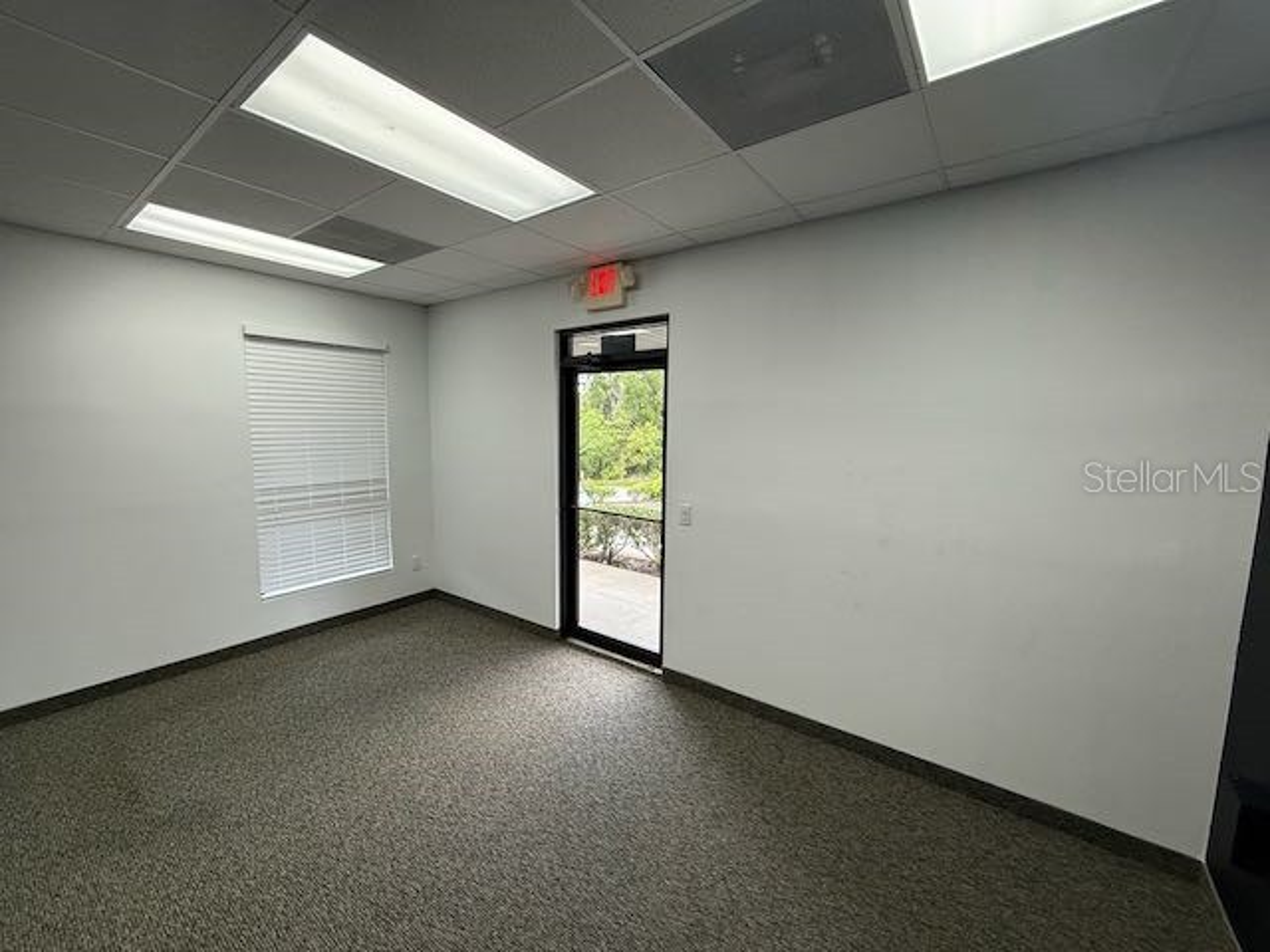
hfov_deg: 102.1
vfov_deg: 85.7
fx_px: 514
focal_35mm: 14
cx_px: 635
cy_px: 476
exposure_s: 1/120
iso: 125
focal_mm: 2.22
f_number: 2.2
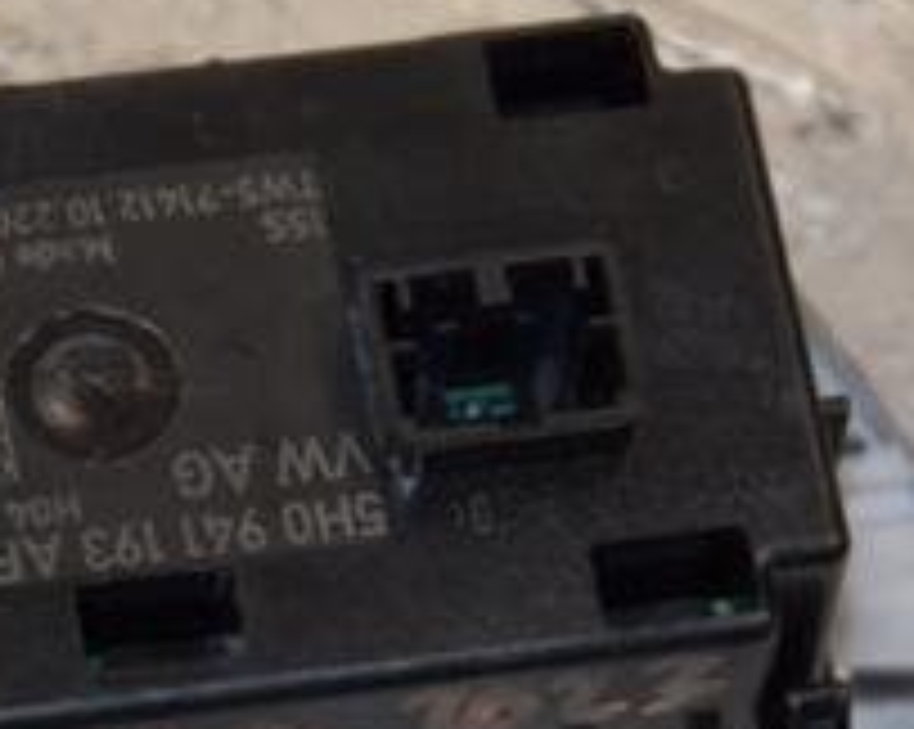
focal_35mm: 408
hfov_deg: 4.7
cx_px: 428
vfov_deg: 3.8
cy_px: 580
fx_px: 11026
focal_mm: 98
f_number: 5.6
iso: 800
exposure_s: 1/160
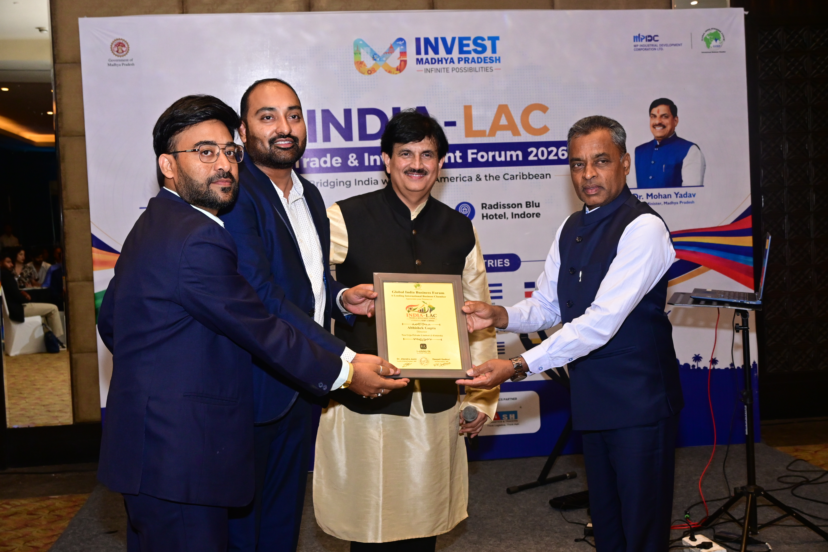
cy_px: 276
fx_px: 1018
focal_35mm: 44
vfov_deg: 30.3
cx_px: 414
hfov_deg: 44.3
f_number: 5.6
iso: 1600
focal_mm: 29.5
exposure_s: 1/160
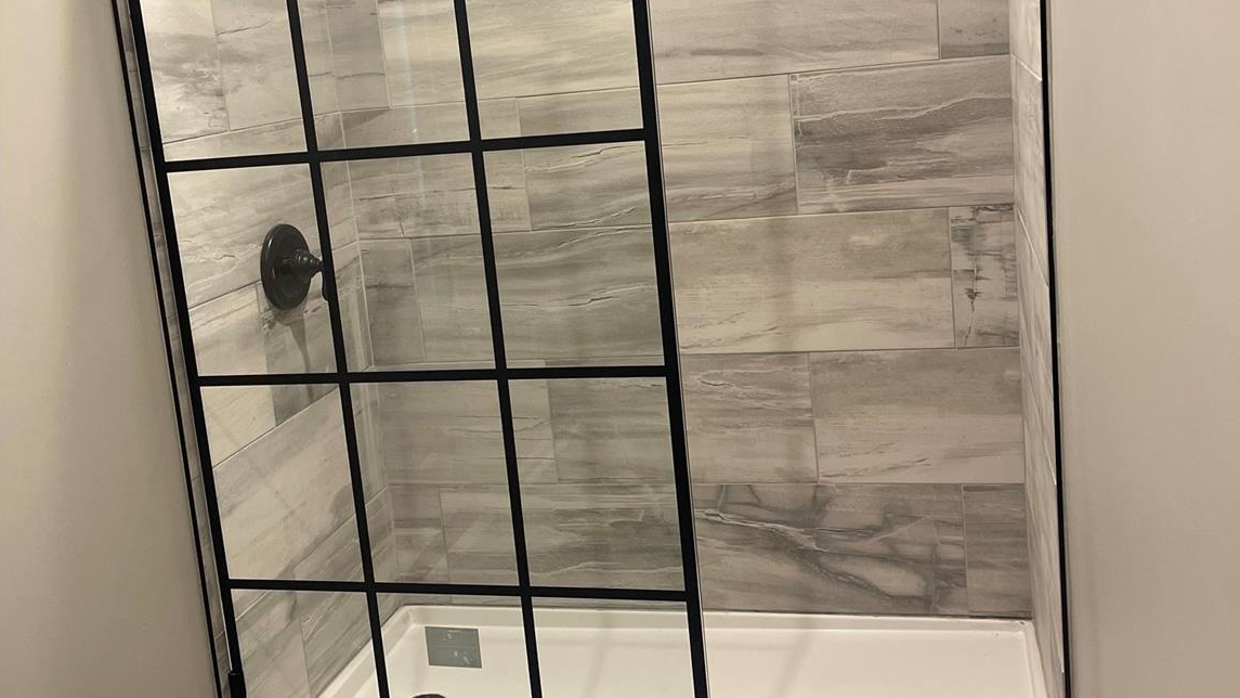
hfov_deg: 52.8
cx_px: 621
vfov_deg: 31.0
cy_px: 242
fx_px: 1249
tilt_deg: -9.6
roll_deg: +5.3
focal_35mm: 38
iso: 160
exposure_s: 1/60
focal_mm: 5.1
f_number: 1.6
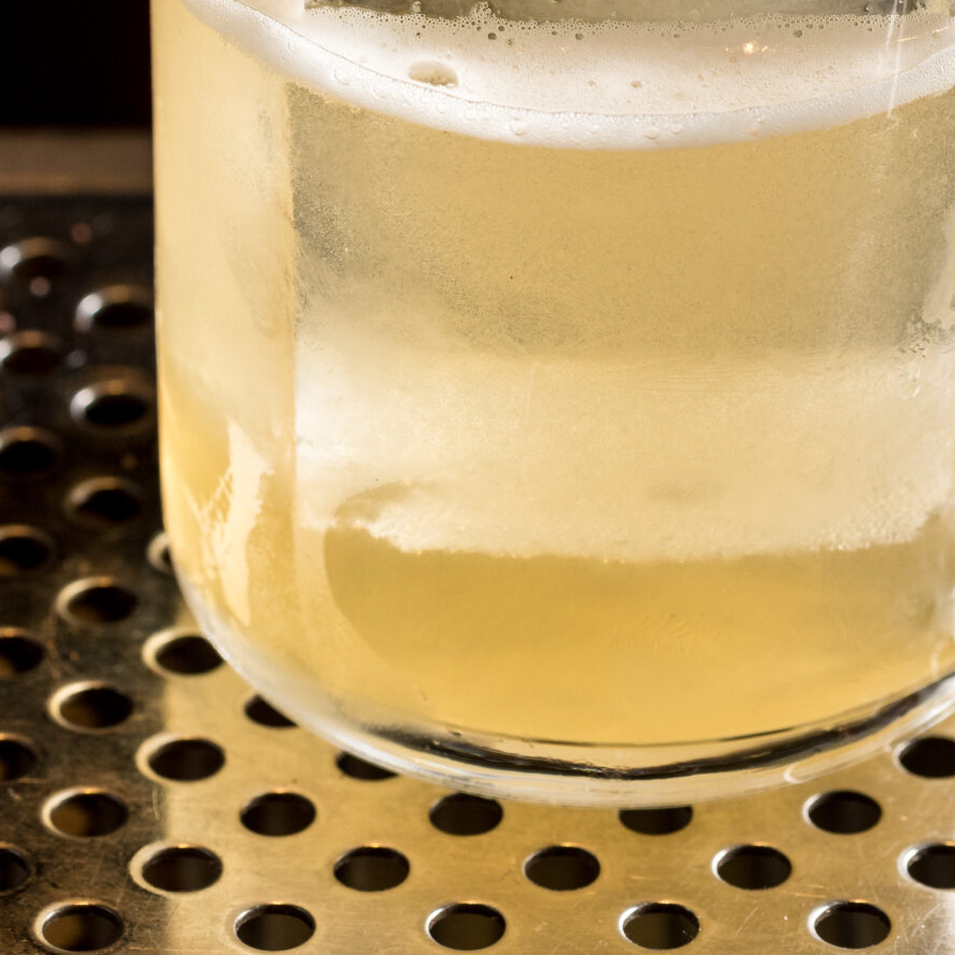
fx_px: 6836
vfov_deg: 8.0
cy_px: 30
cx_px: 624
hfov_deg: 8.0
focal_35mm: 219
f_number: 9
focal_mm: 90
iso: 400
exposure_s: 1/200
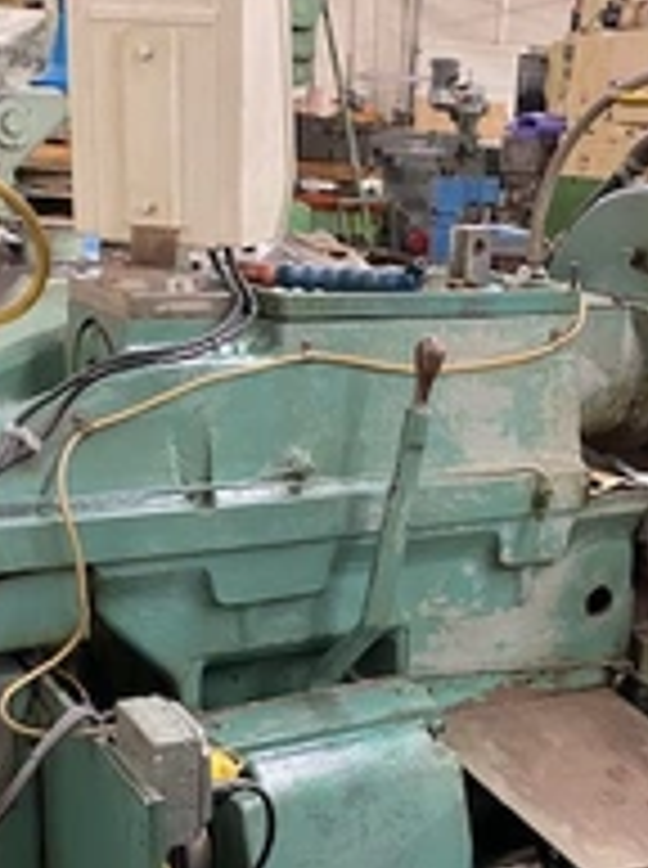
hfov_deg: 26.9
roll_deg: -3.8
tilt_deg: -23.1
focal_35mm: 54
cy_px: 733
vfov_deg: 34.2
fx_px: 1352
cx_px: 392
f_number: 1.8
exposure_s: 1/30
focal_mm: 4.25
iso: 640
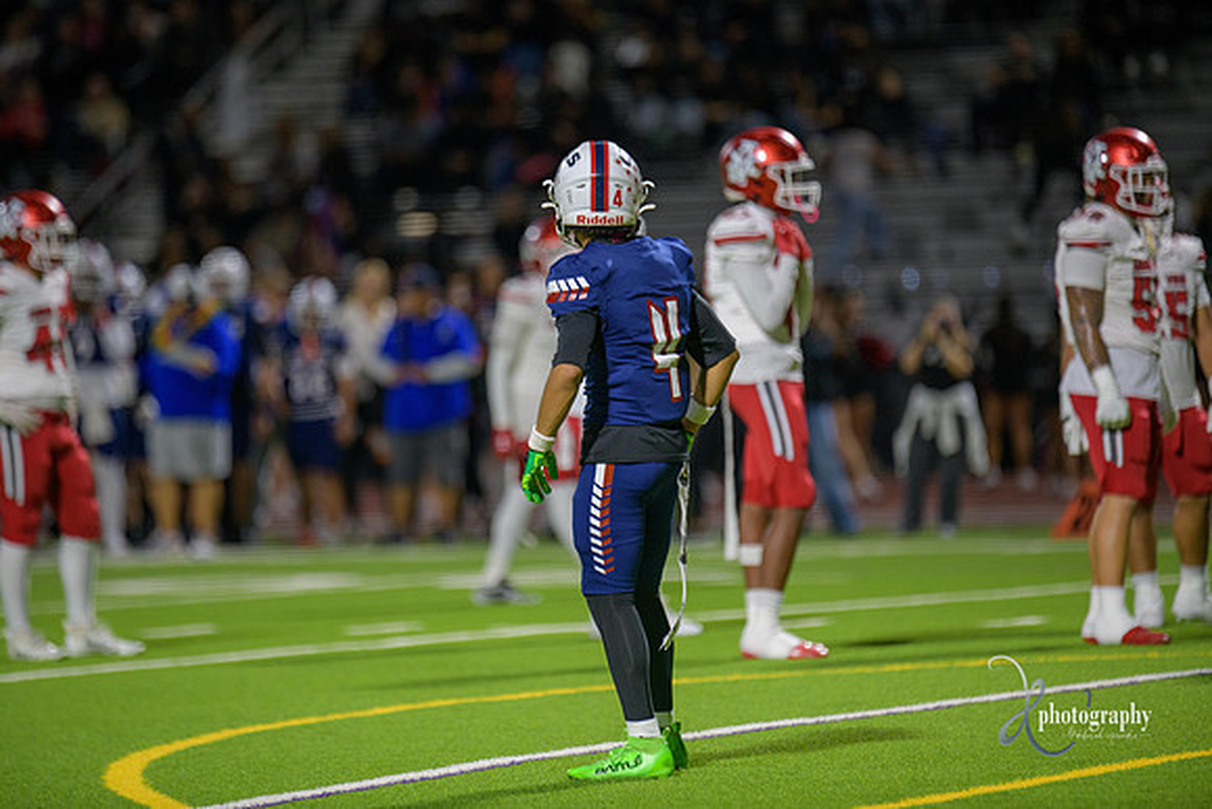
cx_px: 606
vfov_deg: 4.6
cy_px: 404
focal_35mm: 300
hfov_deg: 6.9
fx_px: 10102
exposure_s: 1/250
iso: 1250
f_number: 2.8
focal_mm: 300
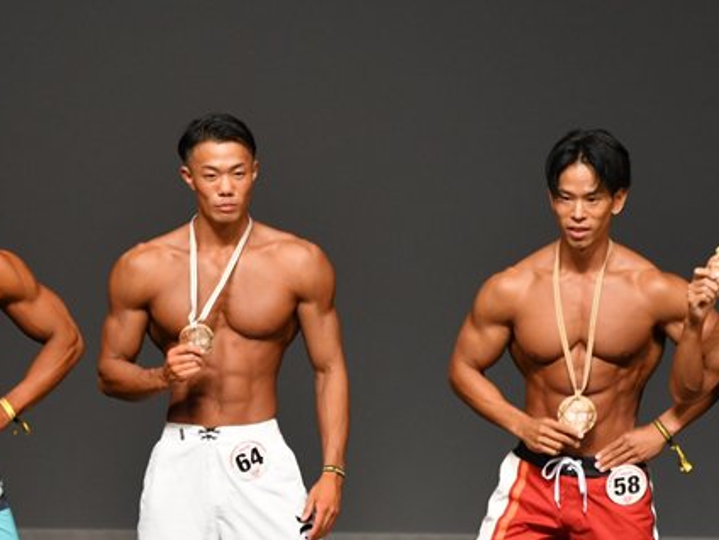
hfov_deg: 3.6
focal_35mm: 553
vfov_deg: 2.7
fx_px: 11486
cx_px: 260
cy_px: 411
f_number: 5.6
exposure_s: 1/400
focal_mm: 210
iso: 2000
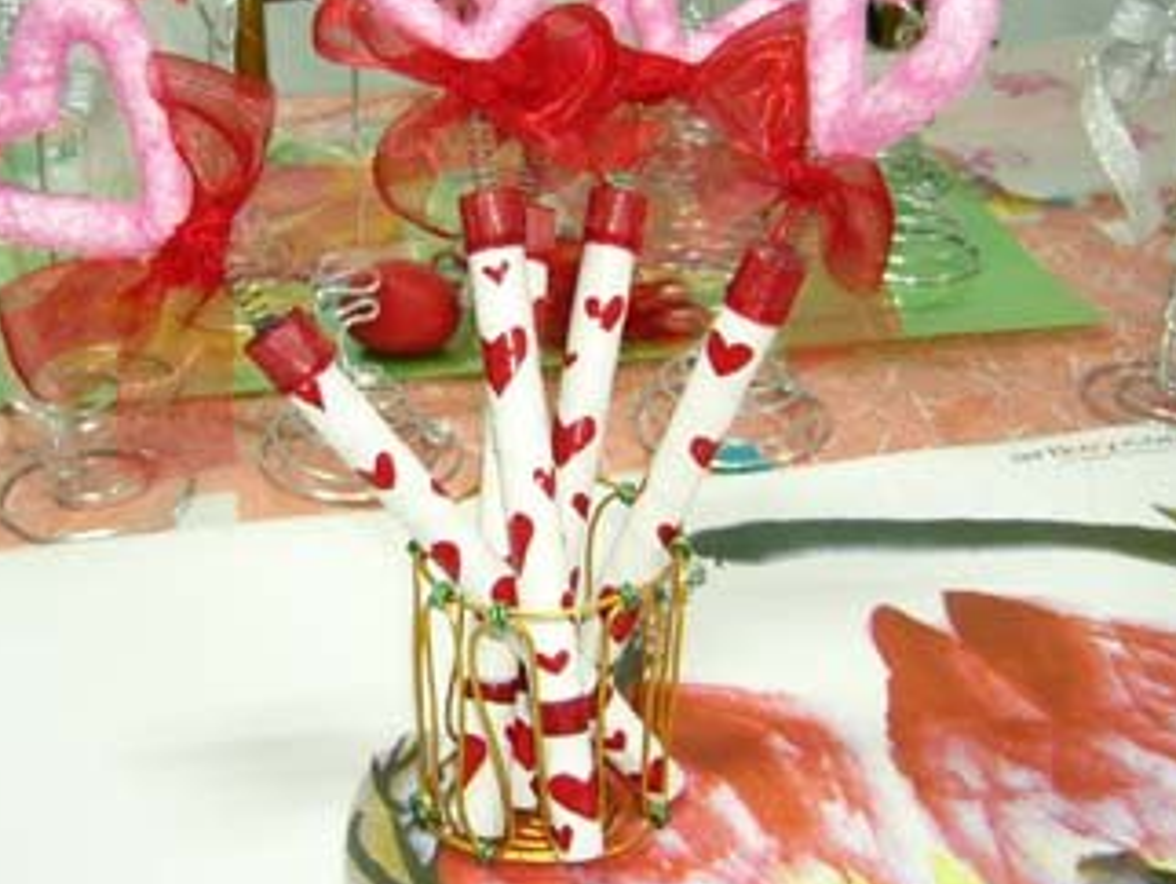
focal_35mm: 50
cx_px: 548
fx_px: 1700
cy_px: 320
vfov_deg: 29.0
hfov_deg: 38.1
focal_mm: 5.8
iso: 100
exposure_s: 1/5
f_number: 2.8
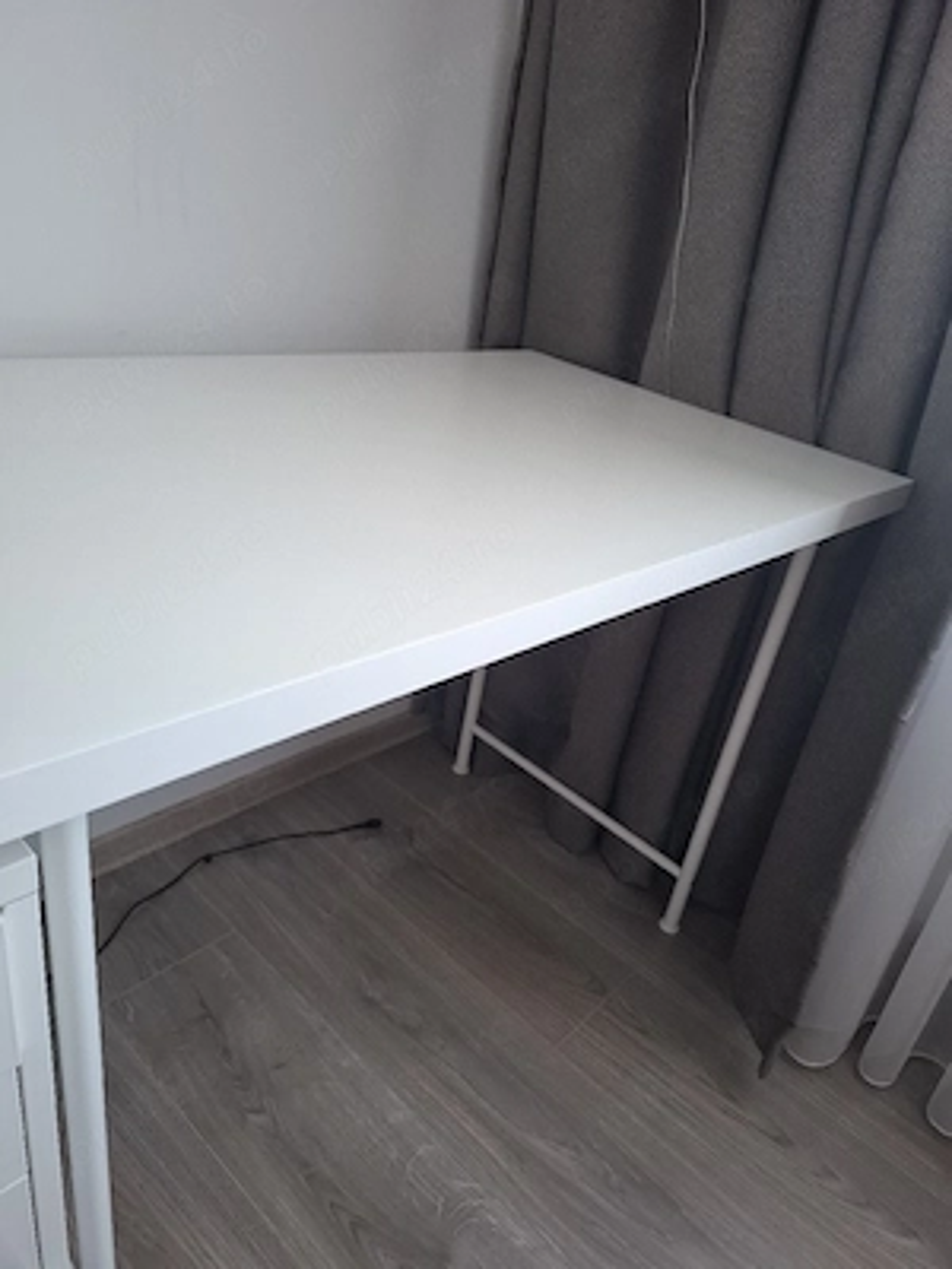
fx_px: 843
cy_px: 634
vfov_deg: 73.9
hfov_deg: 58.9
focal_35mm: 23
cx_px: 476
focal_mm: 5.54
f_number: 1.8
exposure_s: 1/50
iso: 250
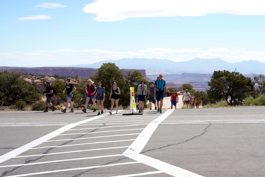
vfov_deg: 35.1
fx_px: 280
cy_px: 88
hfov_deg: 50.7
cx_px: 132
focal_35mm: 38
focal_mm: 38
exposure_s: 1/100
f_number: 11
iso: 100
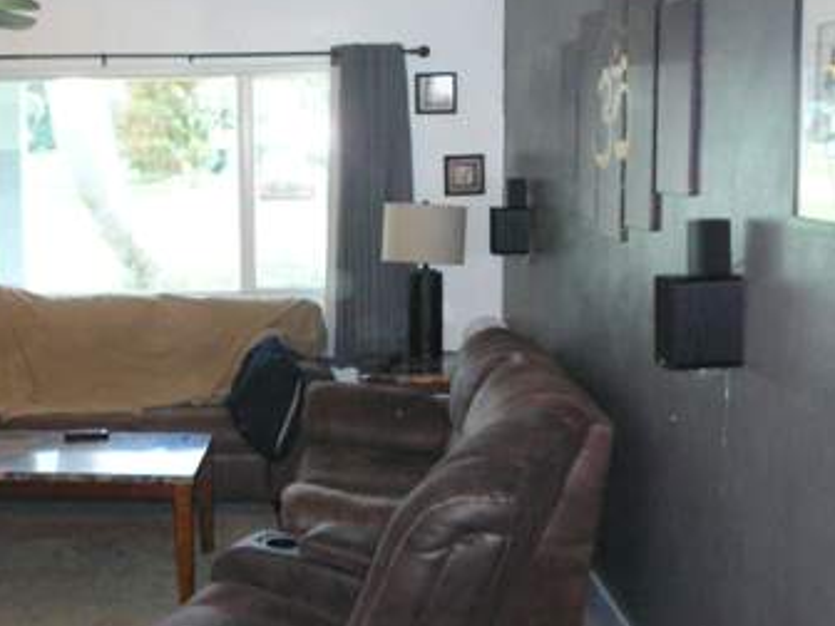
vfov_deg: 29.1
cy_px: 298
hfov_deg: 37.6
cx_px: 251
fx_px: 1206
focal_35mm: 50
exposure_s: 1/30
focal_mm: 5.2
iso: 400
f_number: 2.8
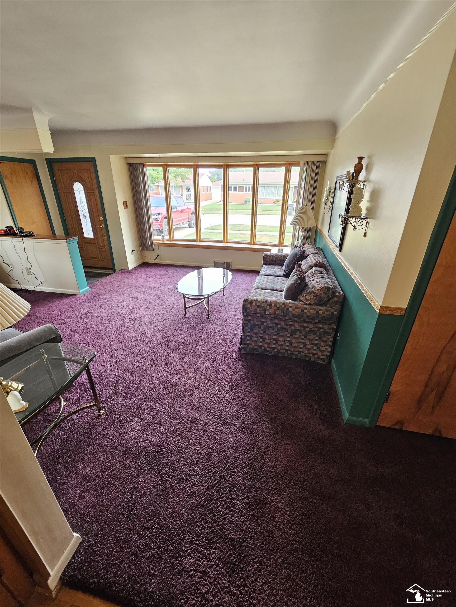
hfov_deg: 89.9
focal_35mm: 13
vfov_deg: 106.2
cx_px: 228
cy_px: 304
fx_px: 228
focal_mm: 2.2
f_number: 2.2
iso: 125
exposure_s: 1/60
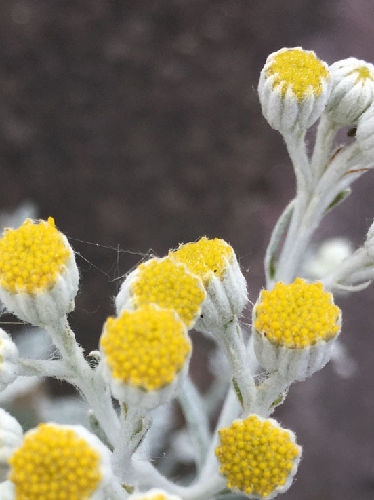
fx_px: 908
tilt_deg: -57.0
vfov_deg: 30.0
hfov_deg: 23.0
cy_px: 400
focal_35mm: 63
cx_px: 95
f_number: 2.2
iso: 25
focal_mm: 4.15
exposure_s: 1/793
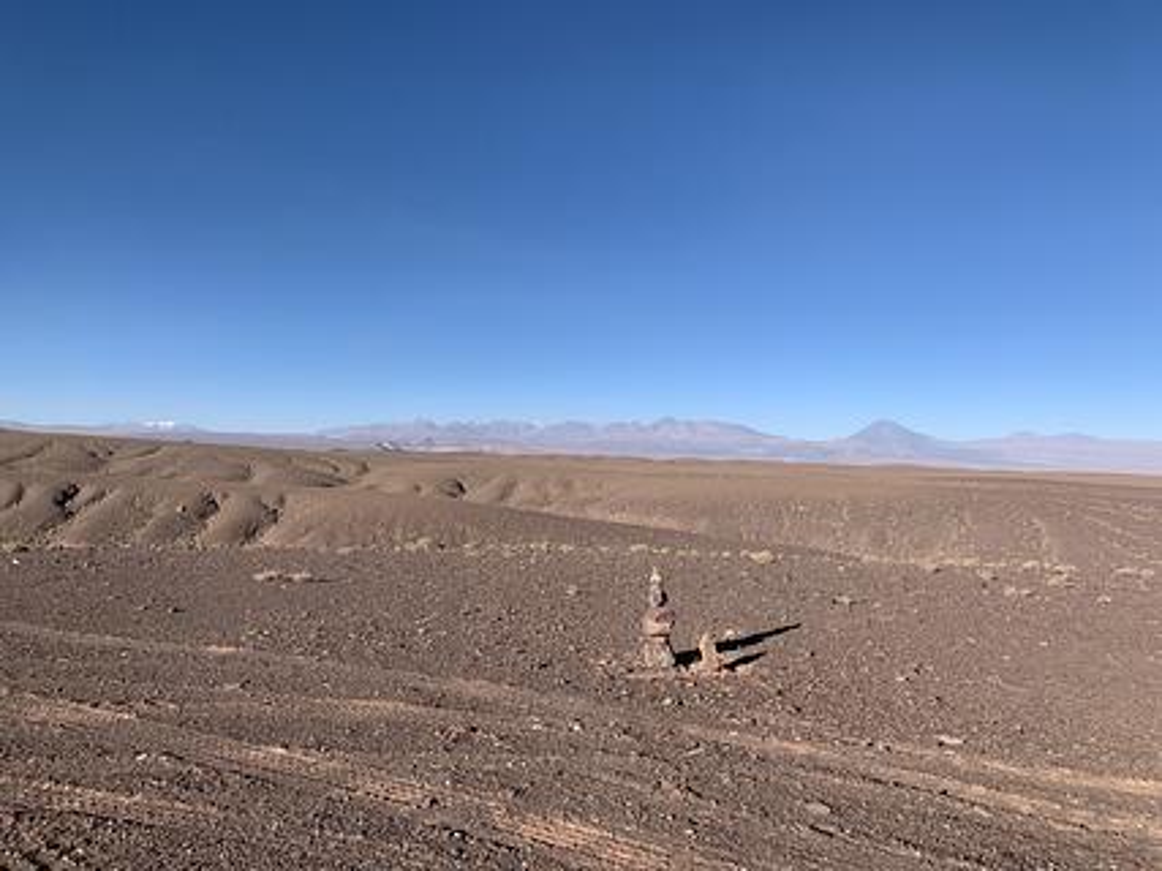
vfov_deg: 53.0
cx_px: 581
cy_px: 436
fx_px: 873
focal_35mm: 26
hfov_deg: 67.3
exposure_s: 1/2421
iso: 25
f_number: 1.8
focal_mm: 4.25
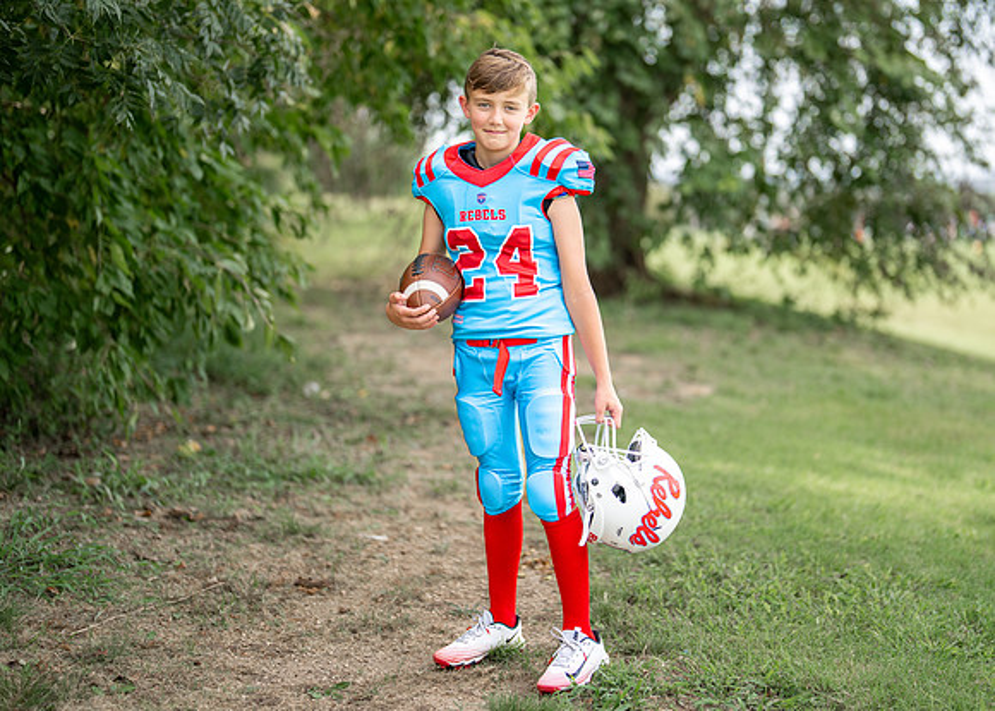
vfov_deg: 21.8
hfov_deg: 30.2
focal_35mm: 65
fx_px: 1841
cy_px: 298
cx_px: 555
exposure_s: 1/2500
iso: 100
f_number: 1.2
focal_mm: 50
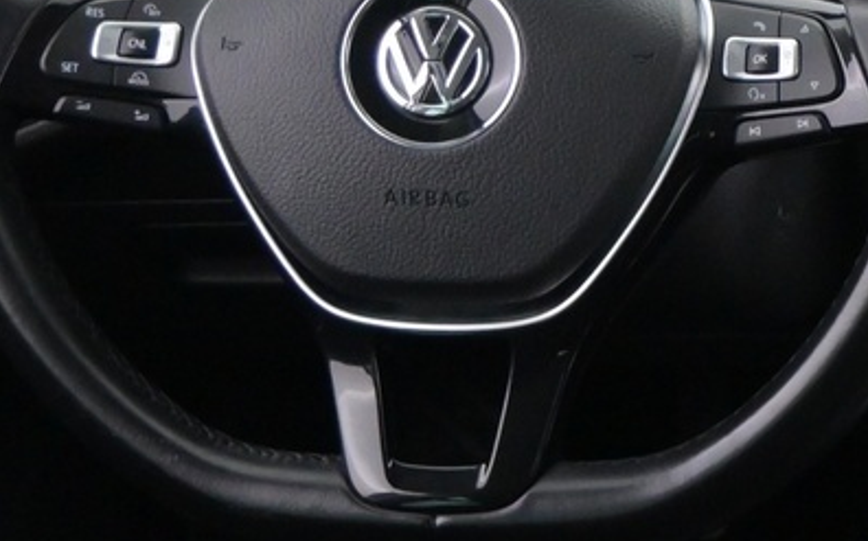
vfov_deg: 10.7
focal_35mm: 122
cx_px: 1458
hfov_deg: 15.3
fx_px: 2885
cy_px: 414
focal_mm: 19.5
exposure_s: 1/40
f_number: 3.8
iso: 2500
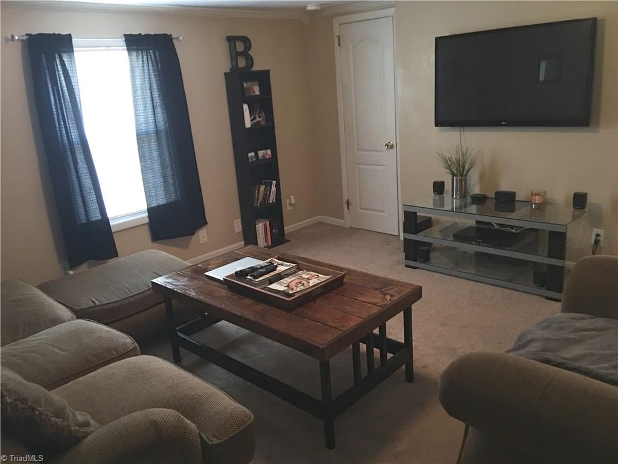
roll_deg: +4.7
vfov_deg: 48.2
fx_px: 518
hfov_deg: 61.7
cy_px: 232
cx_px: 309
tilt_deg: -16.3
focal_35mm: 29
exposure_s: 1/4
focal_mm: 4.15
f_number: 2.2
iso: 80
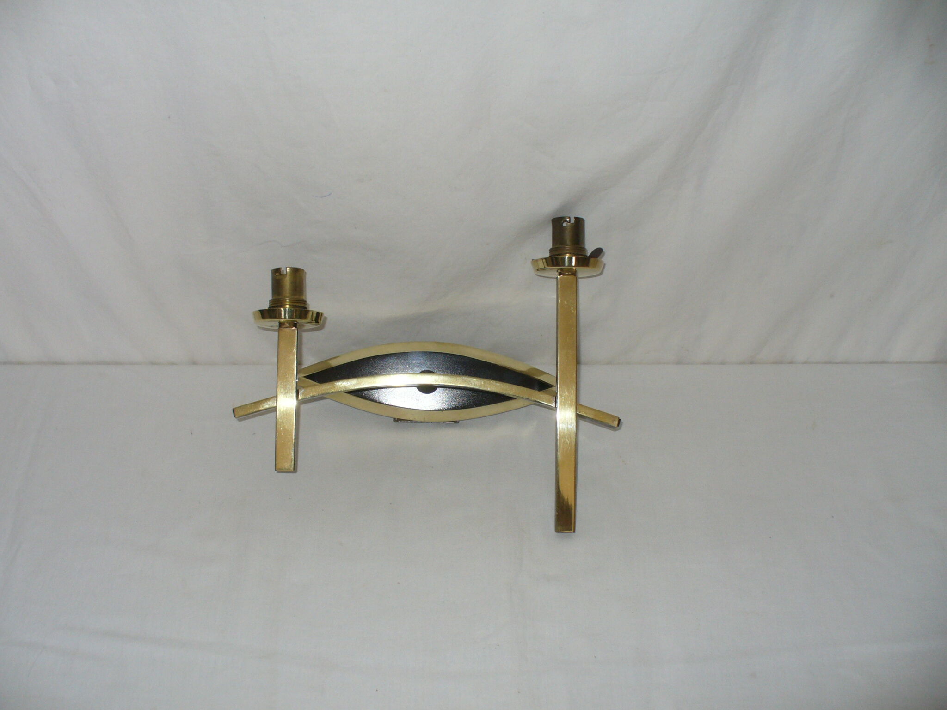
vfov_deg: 38.7
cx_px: 474
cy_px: 355
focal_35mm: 37
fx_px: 1012
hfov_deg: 50.1
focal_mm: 6.1
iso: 100
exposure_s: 1/30
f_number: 2.8
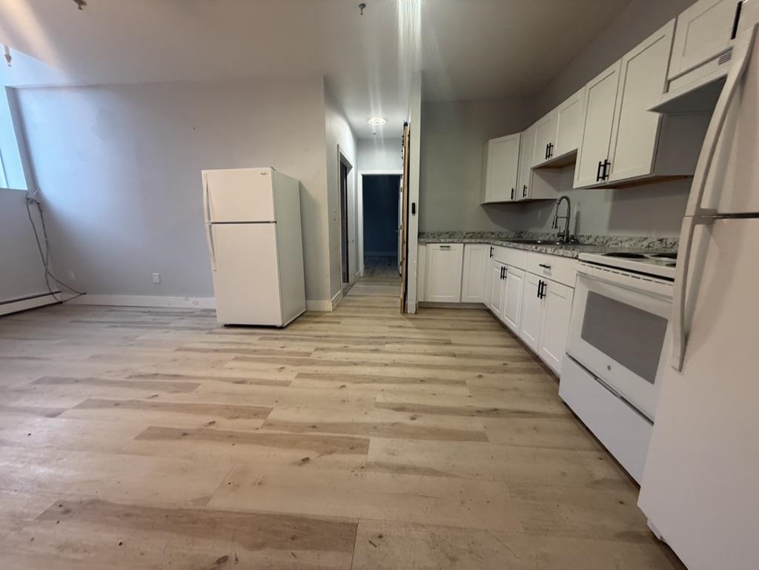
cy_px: 285
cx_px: 380
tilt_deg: -11.9
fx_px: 307
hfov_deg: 102.0
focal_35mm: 14
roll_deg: -1.0
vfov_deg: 85.7
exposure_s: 1/60
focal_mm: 2.22
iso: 200
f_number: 2.2
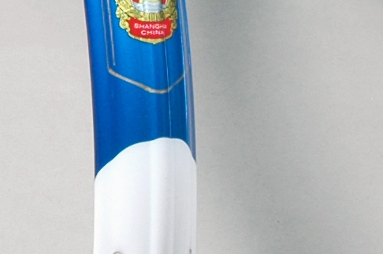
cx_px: -236
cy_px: 19
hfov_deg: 5.5
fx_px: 3943
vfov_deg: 3.7
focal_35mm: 371
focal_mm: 40
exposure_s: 1/100
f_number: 16
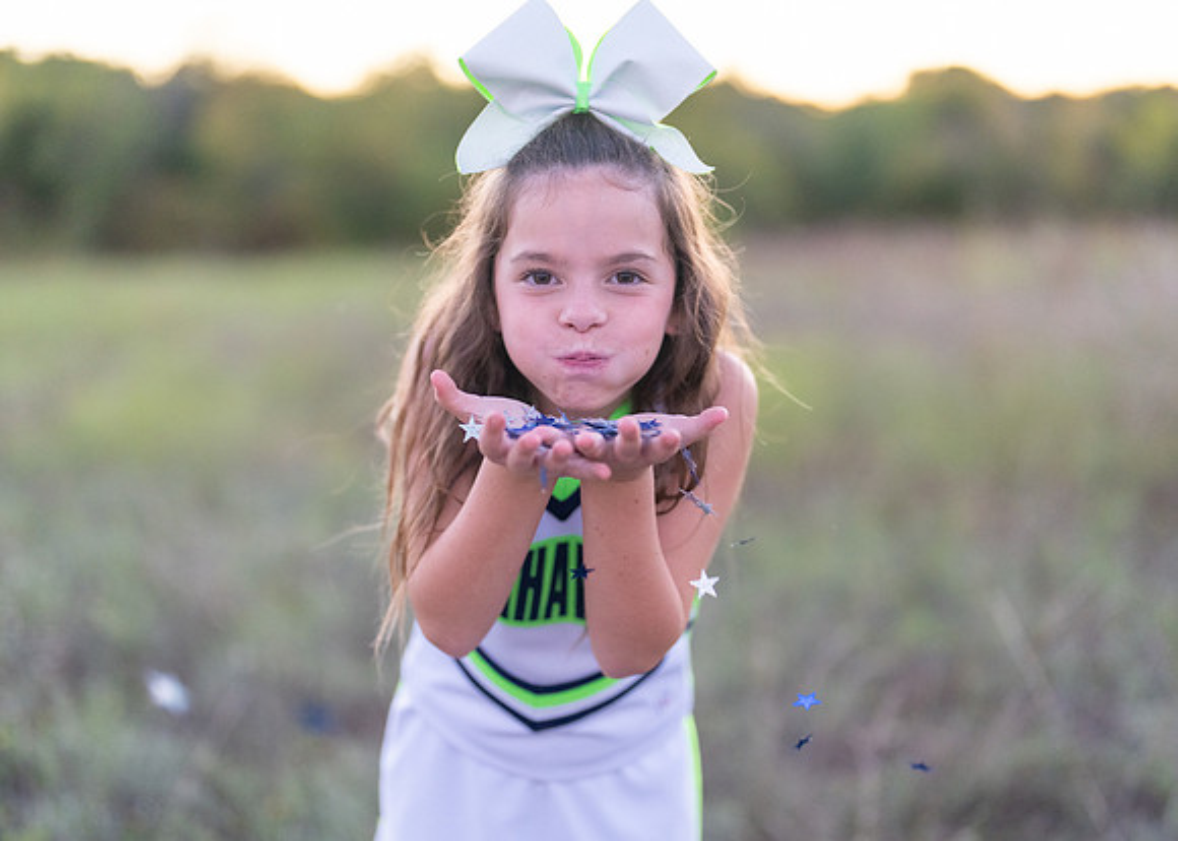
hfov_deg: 33.4
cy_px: 426
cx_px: 599
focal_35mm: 59
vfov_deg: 24.2
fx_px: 1962
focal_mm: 50
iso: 1250
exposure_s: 1/800
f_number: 1.2
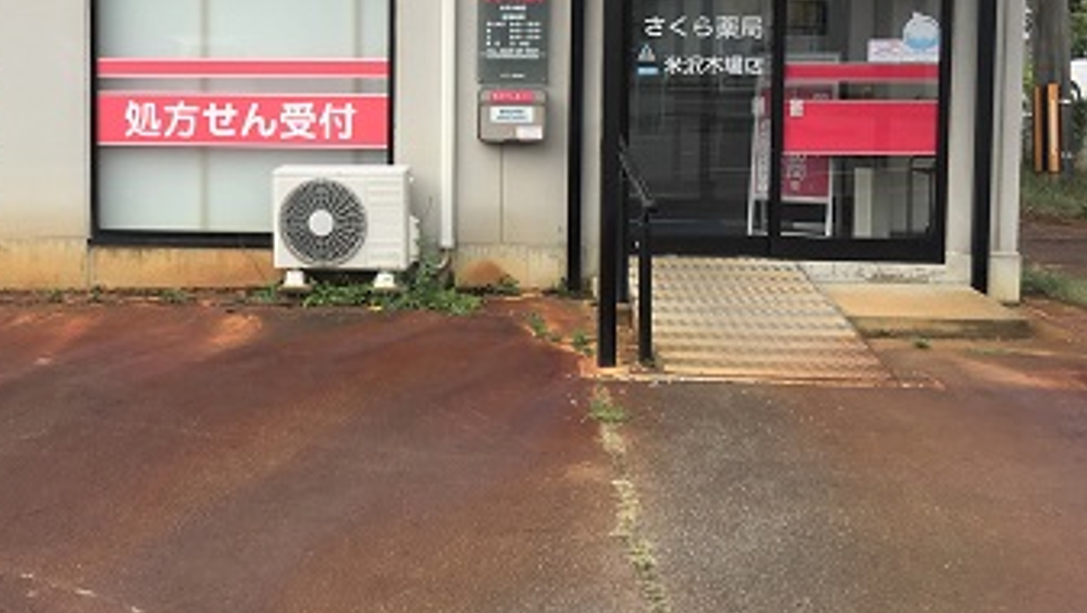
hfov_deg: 44.8
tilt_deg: -2.9
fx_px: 1298
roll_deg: +0.5
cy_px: 52
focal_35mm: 45
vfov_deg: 25.7
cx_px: 364
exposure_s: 1/864
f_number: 2.2
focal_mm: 4.15
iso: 25
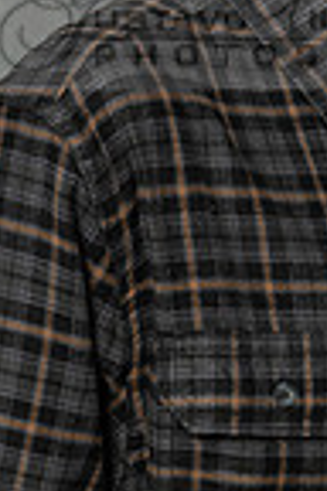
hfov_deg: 3.6
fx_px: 5245
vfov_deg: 5.3
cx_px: 151
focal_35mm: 385
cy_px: 27
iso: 200
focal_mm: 70
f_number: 4
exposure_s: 1/200
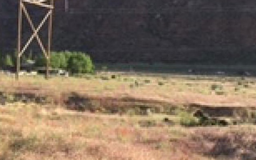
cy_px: 125
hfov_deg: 31.7
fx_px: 446
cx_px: 82
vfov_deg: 20.1
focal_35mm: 64
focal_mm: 4.15
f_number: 2.2
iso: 32
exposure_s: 1/746
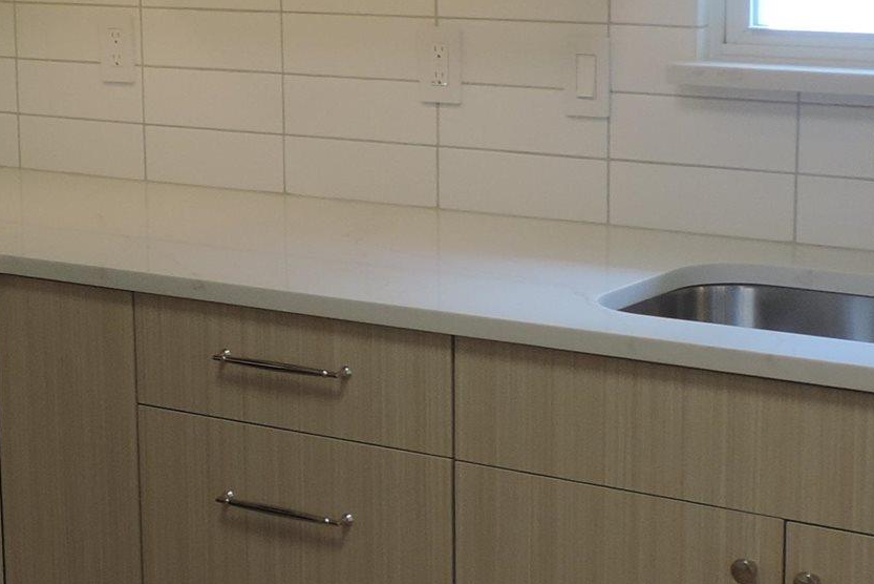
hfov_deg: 21.9
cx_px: 190
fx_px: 2234
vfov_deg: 14.9
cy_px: 234
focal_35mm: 92
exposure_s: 1/30
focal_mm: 4.3
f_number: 3
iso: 80
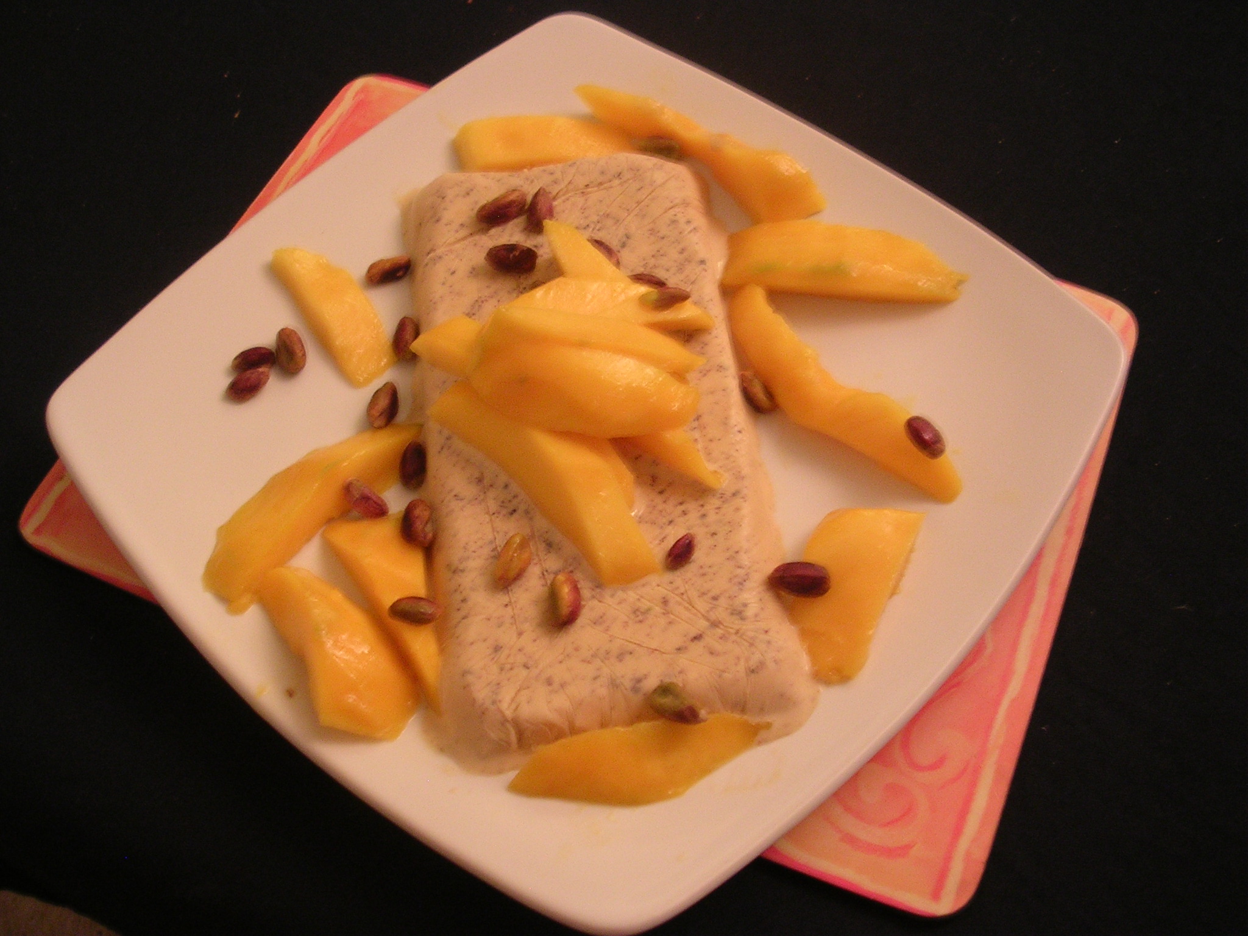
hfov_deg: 49.0
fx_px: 1370
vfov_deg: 37.7
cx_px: 624
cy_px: 468
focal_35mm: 38
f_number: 2.8
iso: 81
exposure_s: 1/5.6
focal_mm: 5.8
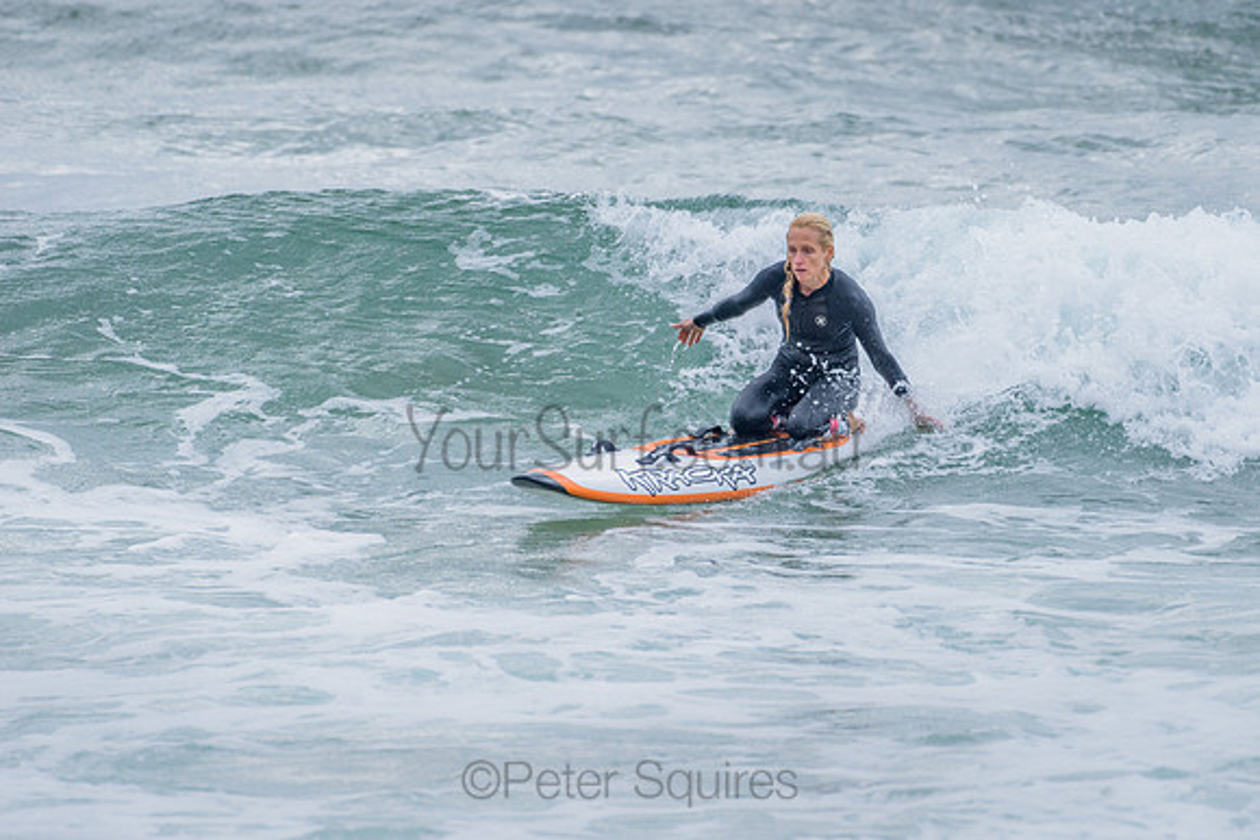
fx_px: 21460
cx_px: 772
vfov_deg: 2.2
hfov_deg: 3.4
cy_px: 359
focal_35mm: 613
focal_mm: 500
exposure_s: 1/2000
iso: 720
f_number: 5.6
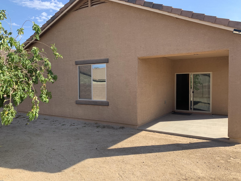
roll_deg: -0.2
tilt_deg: -0.5
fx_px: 188
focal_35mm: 27
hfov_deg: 65.3
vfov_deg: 51.4
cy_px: 93
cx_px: 121
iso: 25
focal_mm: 4.25
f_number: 1.8
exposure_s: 1/1011
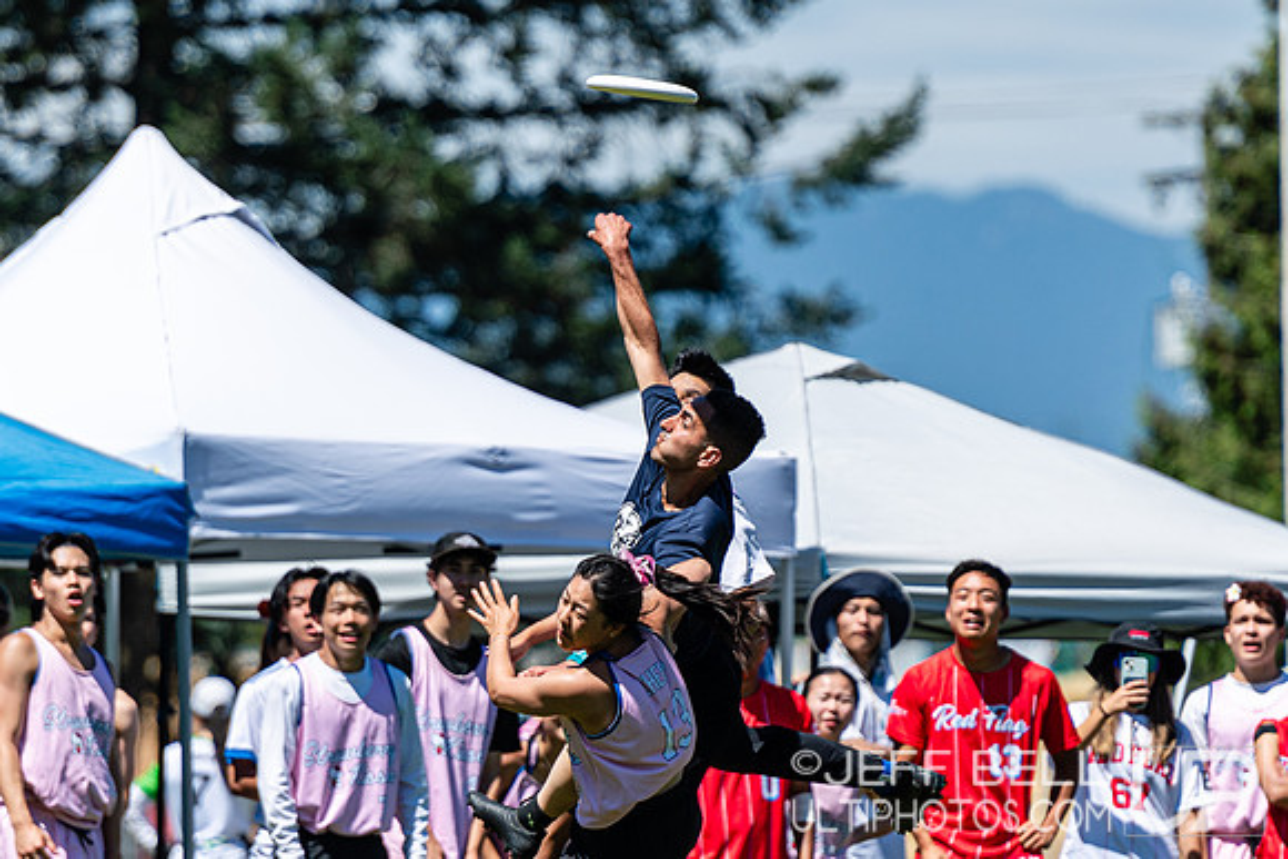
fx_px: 16650
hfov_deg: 4.4
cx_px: 734
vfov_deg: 3.0
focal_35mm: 465
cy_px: 414
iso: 100
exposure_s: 1/2500
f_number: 2.8
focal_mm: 200
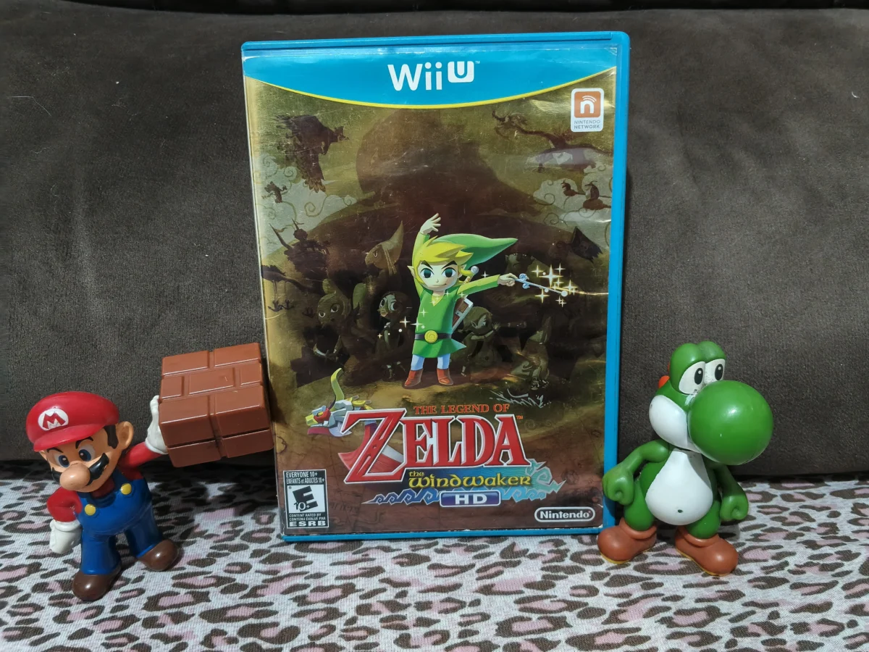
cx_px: 434
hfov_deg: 73.9
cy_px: 326
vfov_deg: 58.9
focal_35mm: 23
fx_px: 577
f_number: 1.6
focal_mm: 4.11
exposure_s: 1/30
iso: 1800
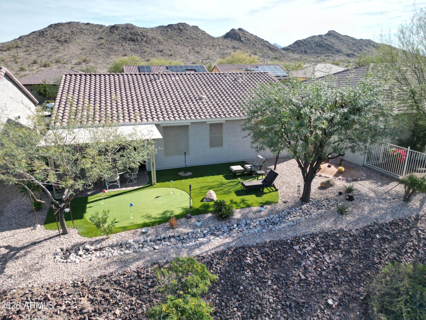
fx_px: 295
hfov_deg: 71.6
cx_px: 213
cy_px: 160
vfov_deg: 56.8
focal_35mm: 24
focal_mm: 6.72
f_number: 1.7
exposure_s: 1/2000
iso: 140
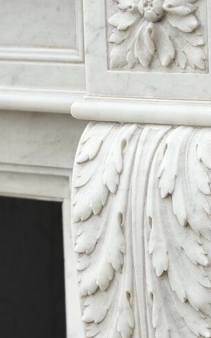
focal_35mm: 123
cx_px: 216
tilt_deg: -12.3
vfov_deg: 17.0
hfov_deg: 10.6
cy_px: 196
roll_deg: +1.3
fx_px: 1132
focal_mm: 6.76
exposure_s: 1/895
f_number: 1.78
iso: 64
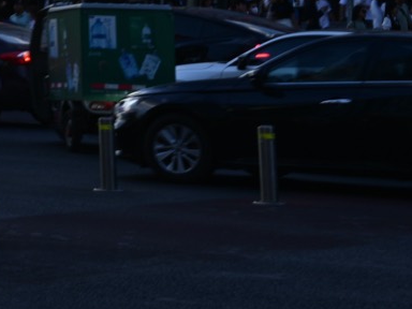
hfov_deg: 8.9
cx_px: -688
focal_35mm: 193
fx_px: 2297
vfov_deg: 7.4
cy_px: -303
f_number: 16
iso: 64
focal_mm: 35
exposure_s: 1/15
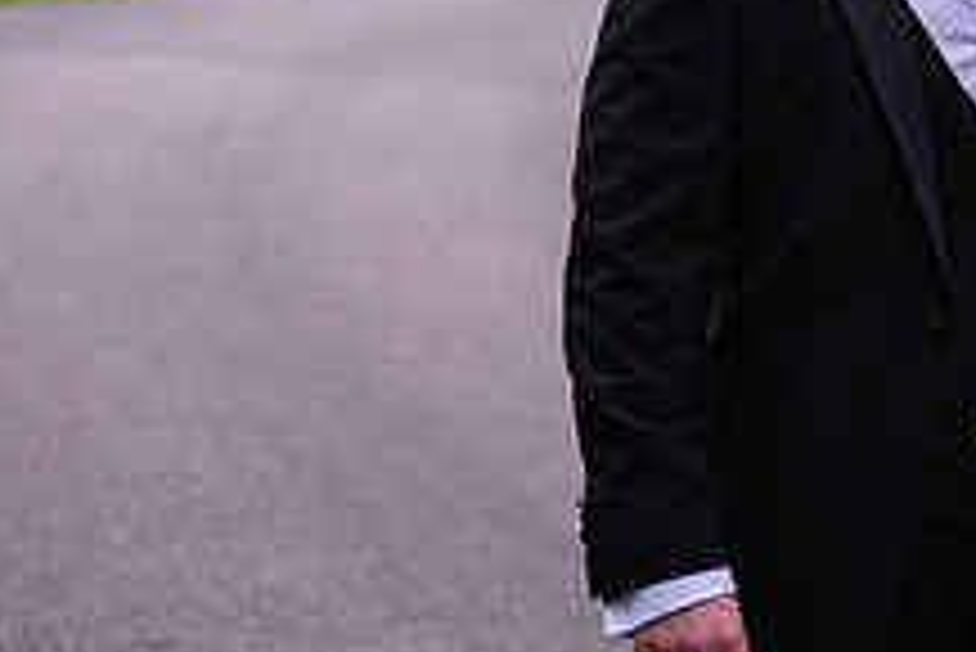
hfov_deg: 9.5
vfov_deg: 6.4
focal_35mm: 214
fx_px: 5805
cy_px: -97
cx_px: 1219
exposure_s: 1/160
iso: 100
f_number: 3.5
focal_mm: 80
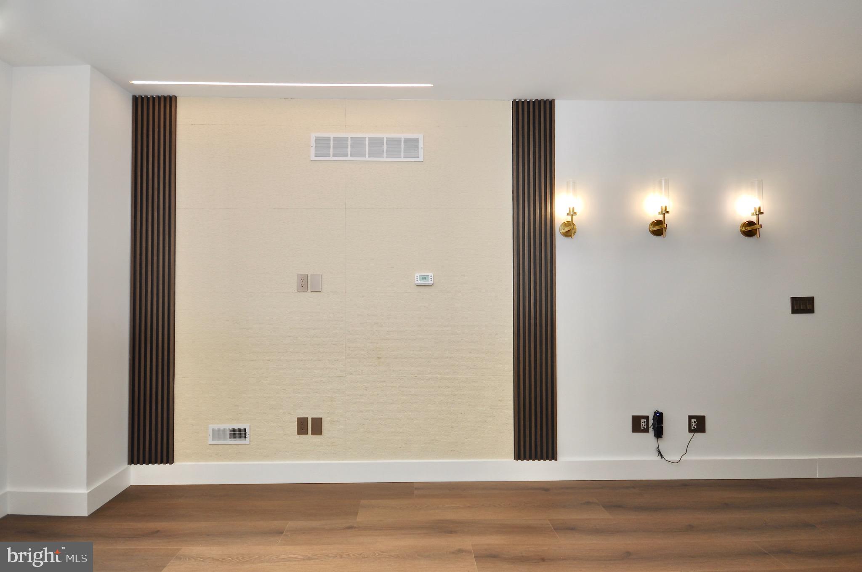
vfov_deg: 77.1
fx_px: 359
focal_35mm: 15
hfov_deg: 100.5
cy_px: 286
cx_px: 431
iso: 100
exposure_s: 1/60
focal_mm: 10
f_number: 4
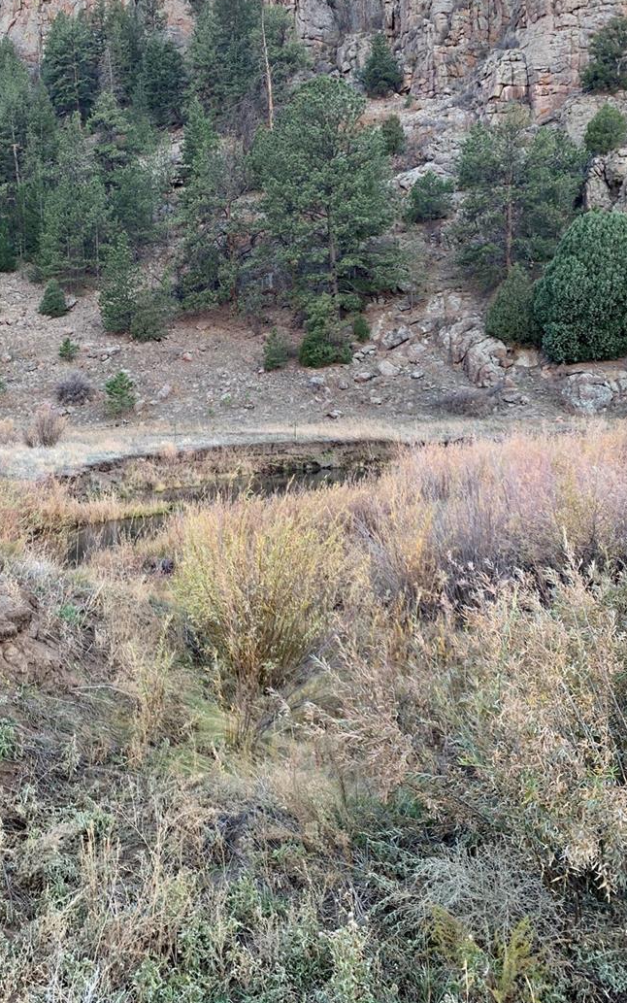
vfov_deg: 59.5
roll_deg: +0.0
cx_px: 248
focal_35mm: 32
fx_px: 875
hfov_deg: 39.3
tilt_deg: -1.6
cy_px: 443
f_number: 1.8
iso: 32
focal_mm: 4.25
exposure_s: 1/121
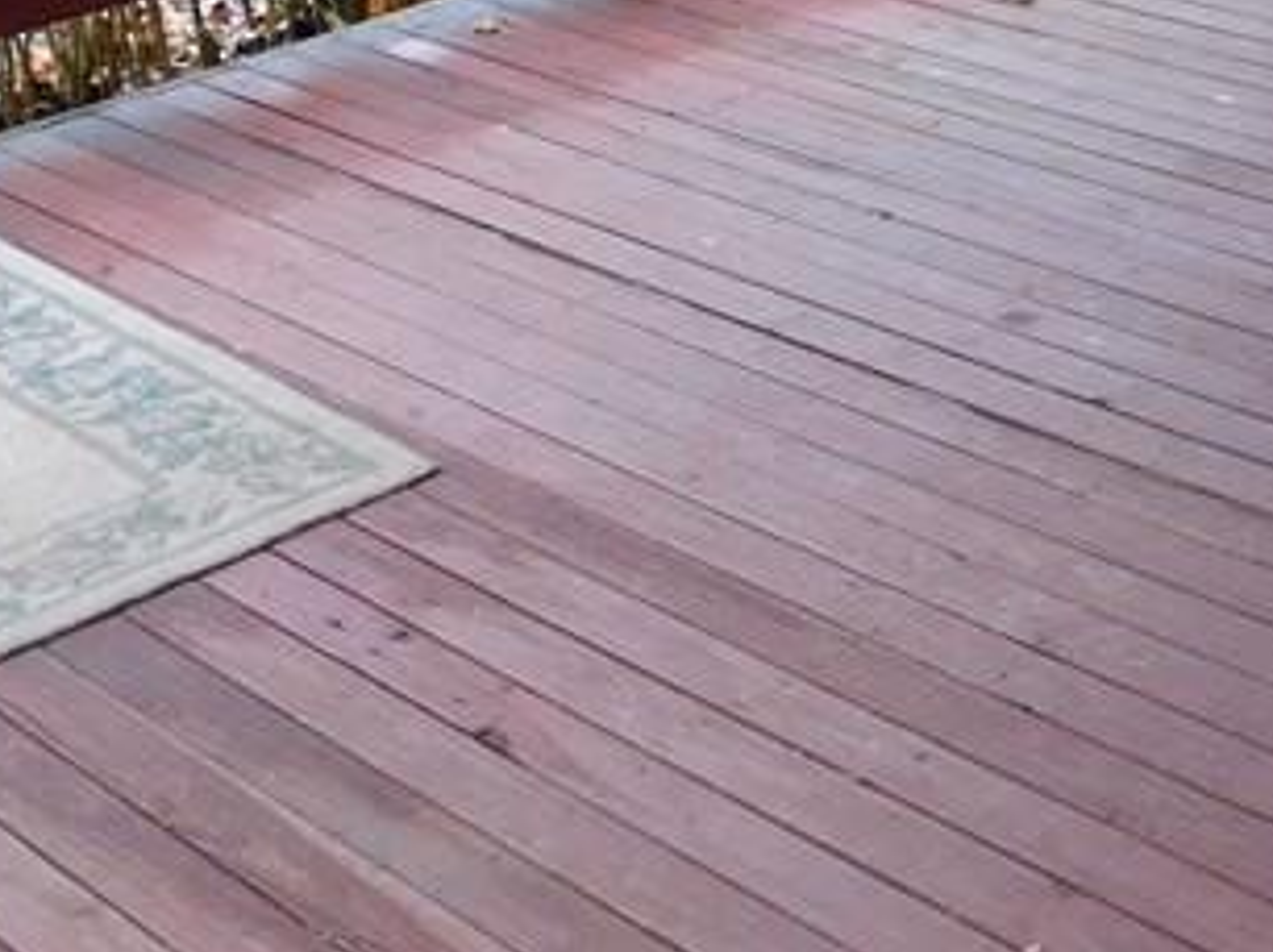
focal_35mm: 77
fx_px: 2829
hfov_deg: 25.1
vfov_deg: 17.8
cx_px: 940
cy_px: -299
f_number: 3
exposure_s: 1/50
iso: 125
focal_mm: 4
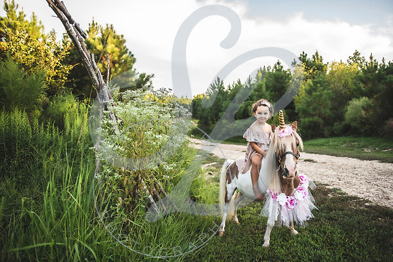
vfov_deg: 48.5
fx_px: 291
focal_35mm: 27
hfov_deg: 68.0
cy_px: 128
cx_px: 202
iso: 100
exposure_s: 1/200
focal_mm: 26
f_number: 2.8
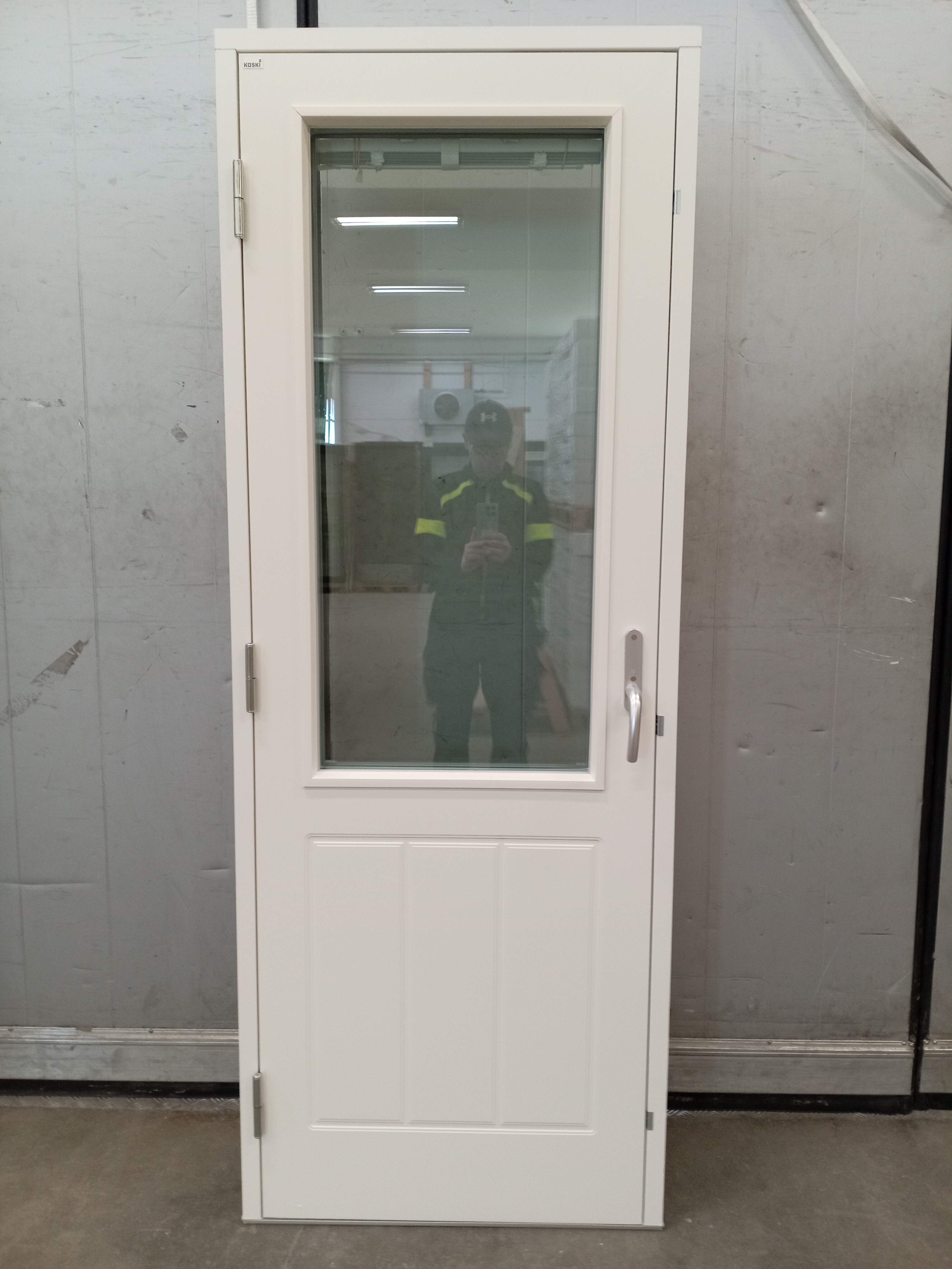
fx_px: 990
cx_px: 476
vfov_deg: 65.3
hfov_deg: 51.4
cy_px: 634
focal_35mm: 27
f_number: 1.8
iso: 696
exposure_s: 1/25
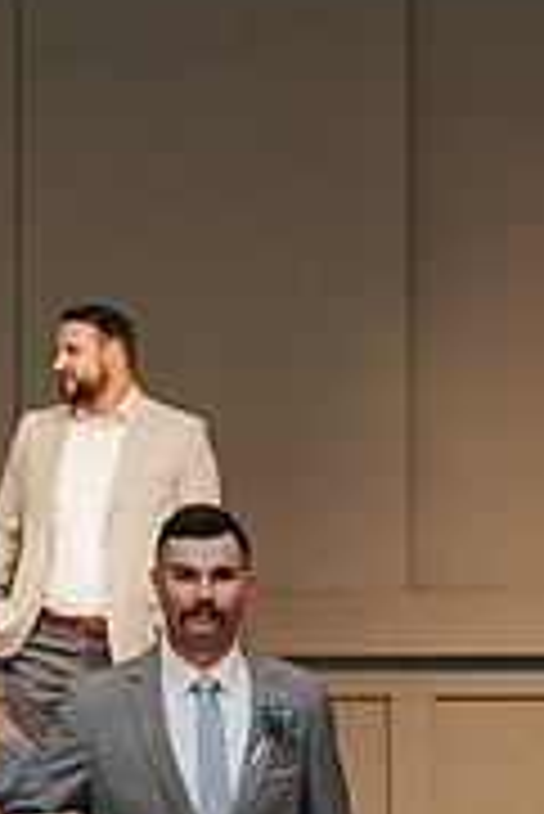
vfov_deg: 6.7
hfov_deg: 4.5
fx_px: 6900
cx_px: 210
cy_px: 820
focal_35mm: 305
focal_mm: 50
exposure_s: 1/200
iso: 1000
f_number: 3.2
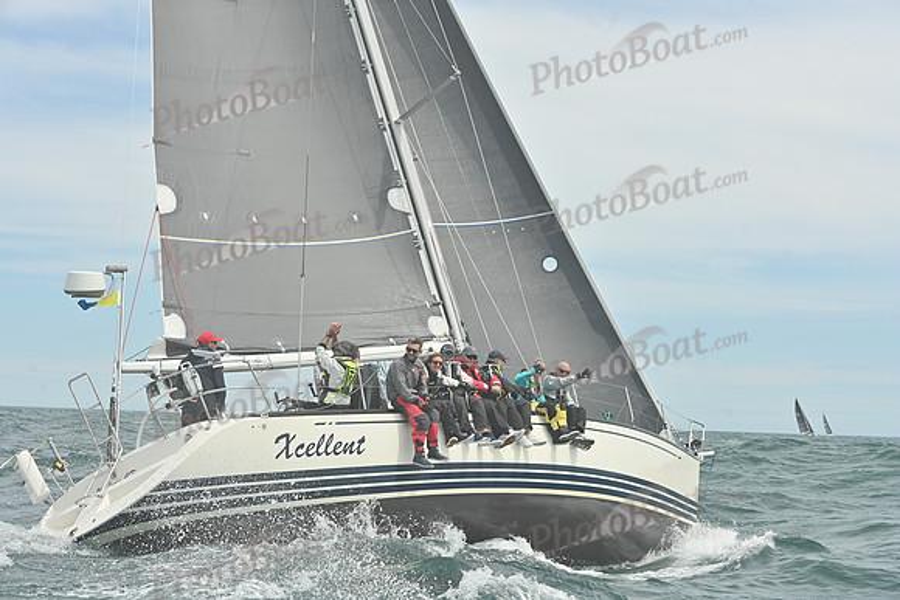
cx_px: 450
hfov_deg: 28.8
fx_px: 1750
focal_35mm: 70
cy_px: 300
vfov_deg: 19.5
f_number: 7.1
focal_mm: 70
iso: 320
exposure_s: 1/1250
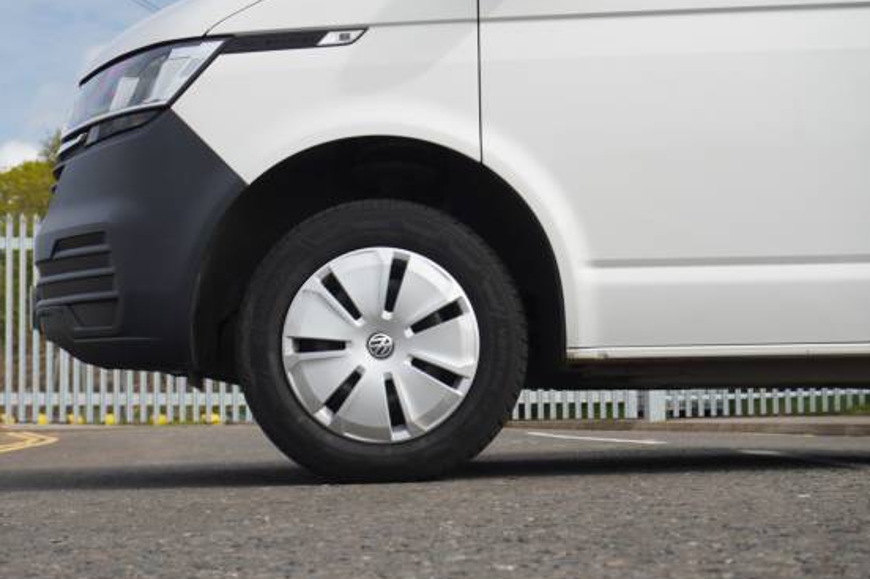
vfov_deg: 15.7
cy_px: 281
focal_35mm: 87
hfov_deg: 23.4
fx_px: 2101
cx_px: 377
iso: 160
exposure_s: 1/160
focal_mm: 50
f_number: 8
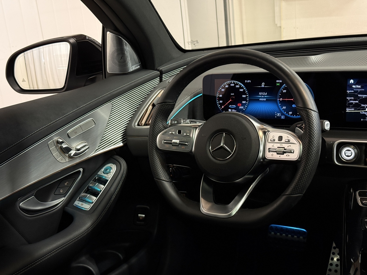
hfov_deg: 39.7
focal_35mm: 48
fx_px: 509
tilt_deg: -16.2
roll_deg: +6.1
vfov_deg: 30.3
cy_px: 138
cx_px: 184
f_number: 1.78
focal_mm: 6.76
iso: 250
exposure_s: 1/37
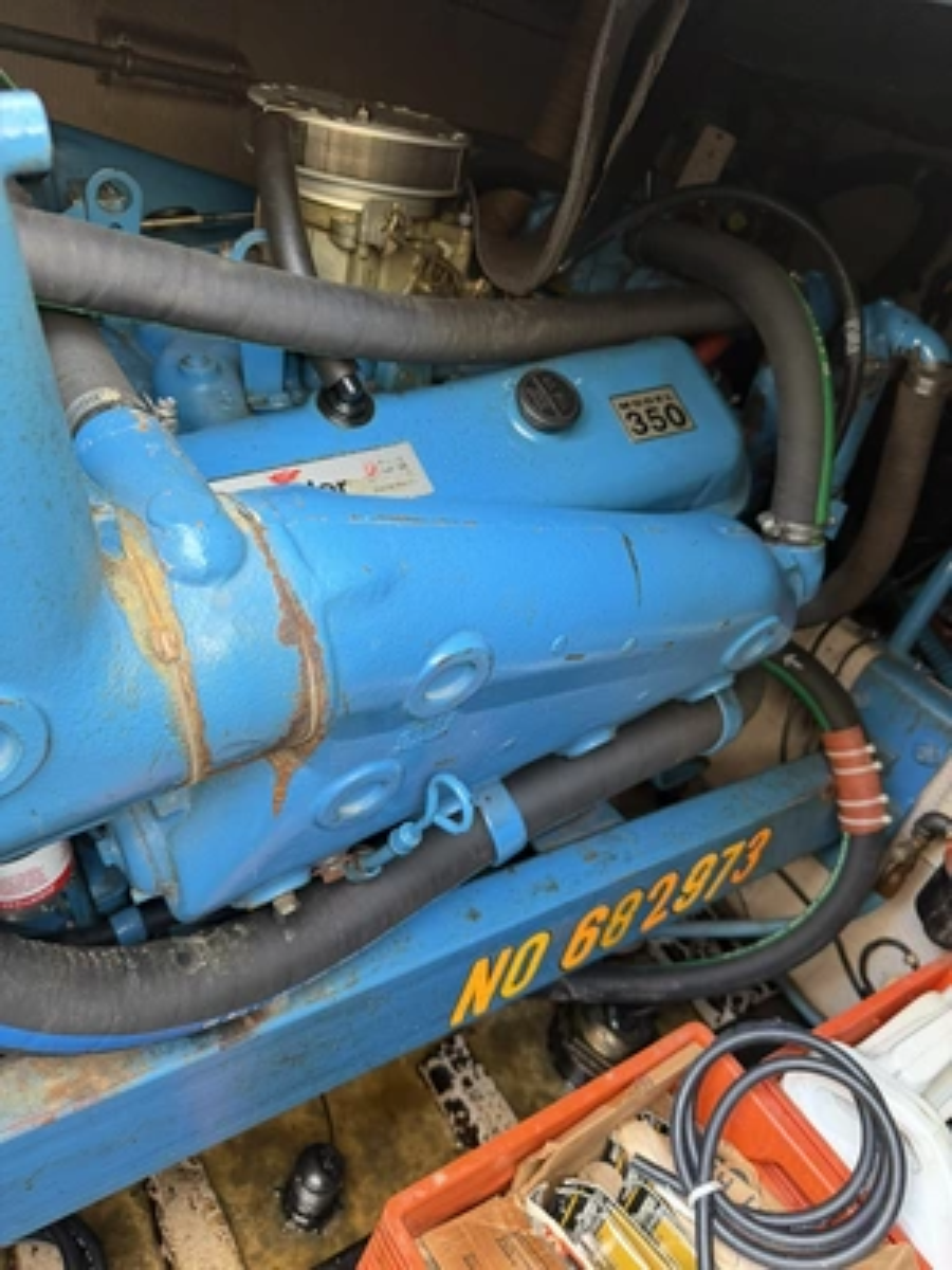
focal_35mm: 24
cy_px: 635
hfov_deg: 56.8
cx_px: 476
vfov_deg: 71.6
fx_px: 880
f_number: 1.78
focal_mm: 6.76
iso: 250
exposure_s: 1/60
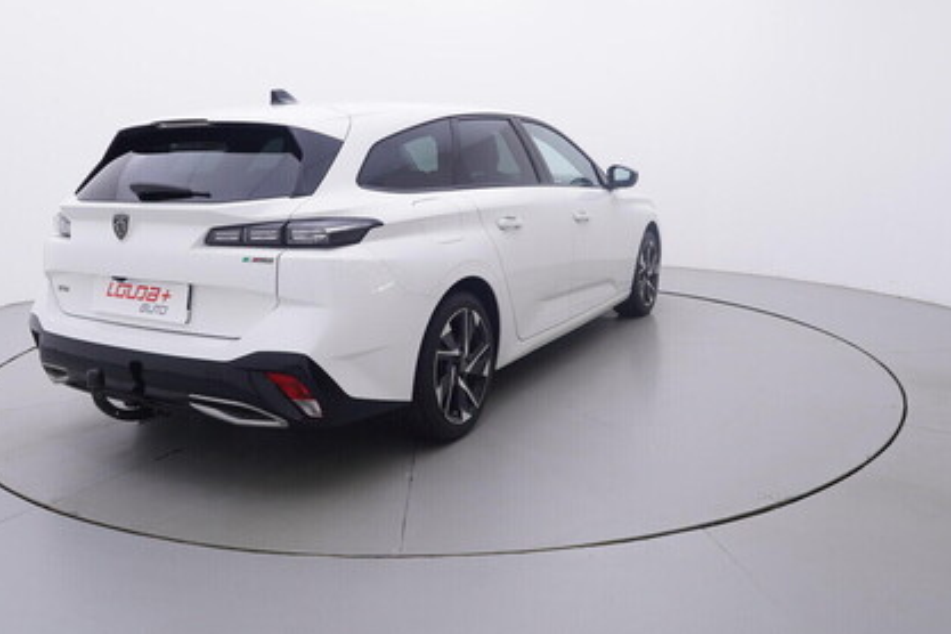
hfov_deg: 62.4
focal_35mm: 30
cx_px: 430
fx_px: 783
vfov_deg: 43.8
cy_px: 243
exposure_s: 1/80
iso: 200
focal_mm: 15
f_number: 5
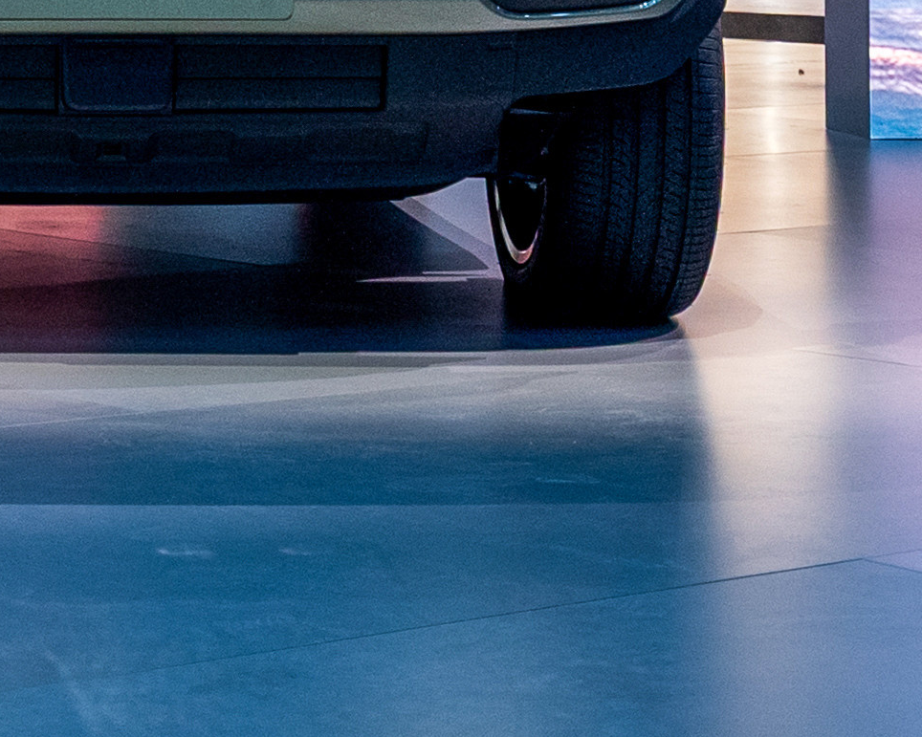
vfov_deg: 11.5
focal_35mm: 128
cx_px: -195
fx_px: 3492
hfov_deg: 14.5
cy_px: -368
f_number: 5
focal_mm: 31
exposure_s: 1/125
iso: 640
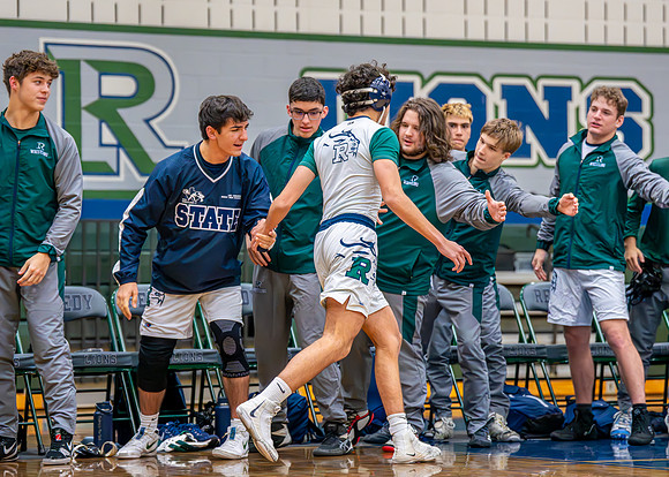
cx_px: 328
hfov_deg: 15.5
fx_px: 2461
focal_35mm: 130
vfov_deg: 11.1
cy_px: 211
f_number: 2.8
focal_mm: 107
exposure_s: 1/1000
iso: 6400
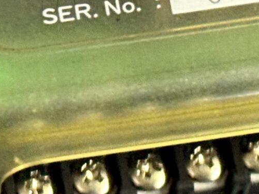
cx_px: 28
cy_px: 244
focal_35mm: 246
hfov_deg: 8.0
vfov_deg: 6.0
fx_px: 1841
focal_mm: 6.76
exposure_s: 1/33
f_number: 1.78
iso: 400
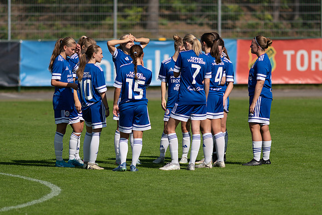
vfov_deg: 3.1
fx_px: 4026
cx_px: 161
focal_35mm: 450
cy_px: 108
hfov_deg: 4.6
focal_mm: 300
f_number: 3.2
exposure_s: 1/3200
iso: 100
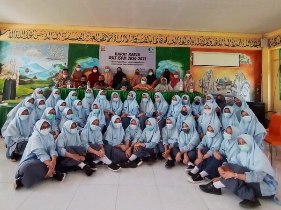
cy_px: 105
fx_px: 122
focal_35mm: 15
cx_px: 140
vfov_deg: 81.7
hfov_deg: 98.2
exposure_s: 1/50
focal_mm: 1.64
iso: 767
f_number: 2.2
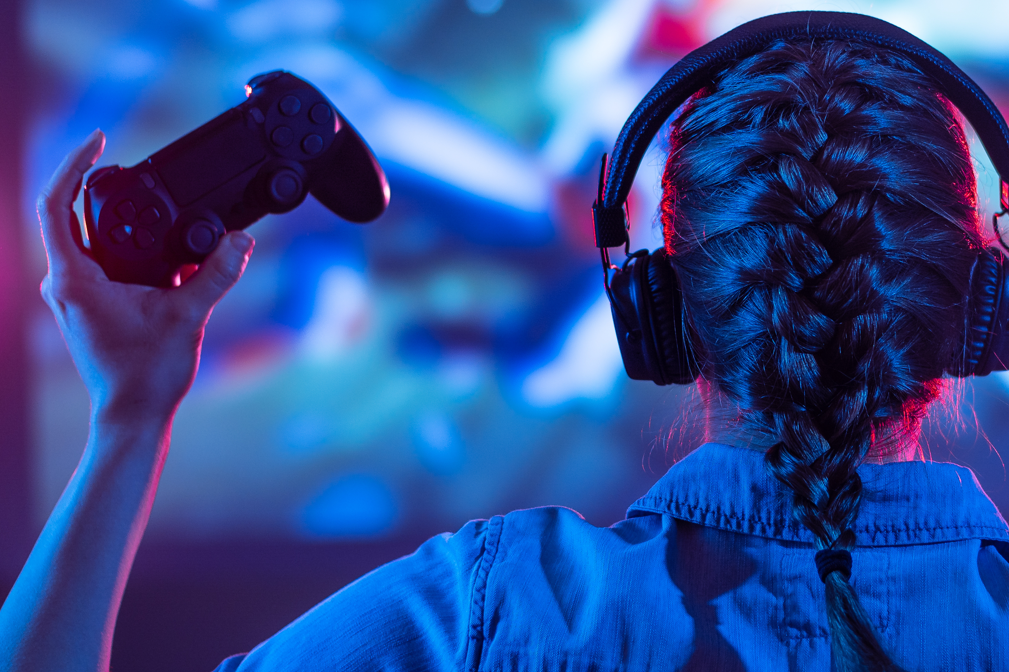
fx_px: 2493
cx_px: 770
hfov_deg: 22.6
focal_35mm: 89
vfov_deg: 15.3
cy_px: 276
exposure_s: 1/80
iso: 160
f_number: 2.2
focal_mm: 50
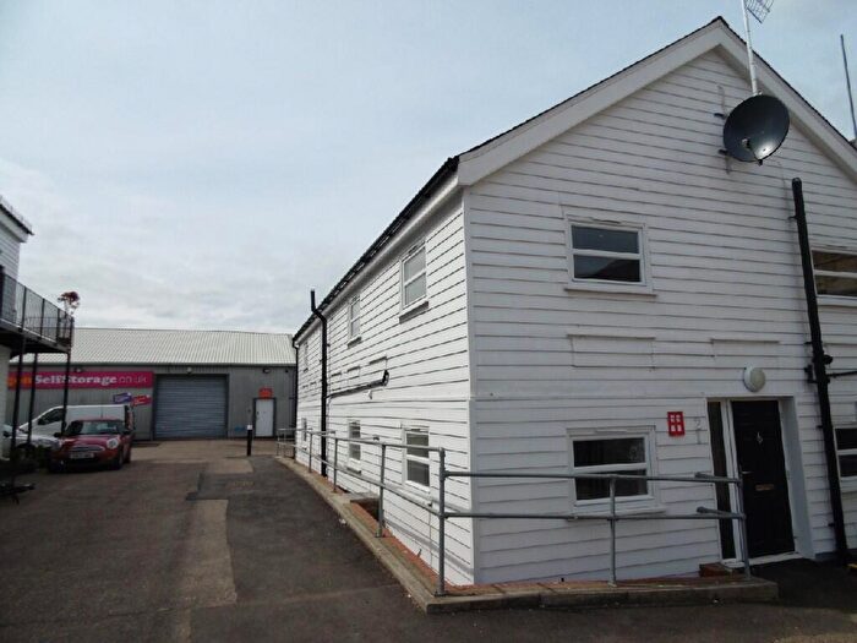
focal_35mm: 22
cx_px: 428
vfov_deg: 61.1
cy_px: 322
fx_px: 545
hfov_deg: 76.4
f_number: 8.6
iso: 100
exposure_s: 1/320
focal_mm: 4
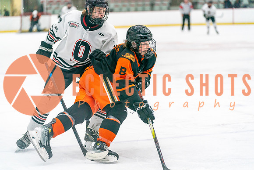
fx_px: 854
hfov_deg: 16.9
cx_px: 127
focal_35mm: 121
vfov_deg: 11.3
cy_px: 85
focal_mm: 121
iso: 3200
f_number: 2.8
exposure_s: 1/1250
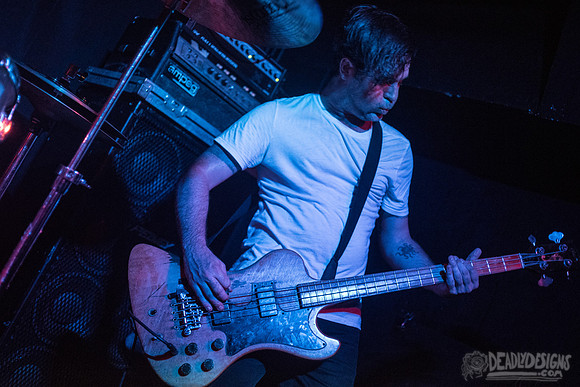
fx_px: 754
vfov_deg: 28.8
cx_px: 272
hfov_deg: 42.1
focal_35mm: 47
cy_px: 181
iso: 6400
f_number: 2.8
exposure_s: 1/160
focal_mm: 44
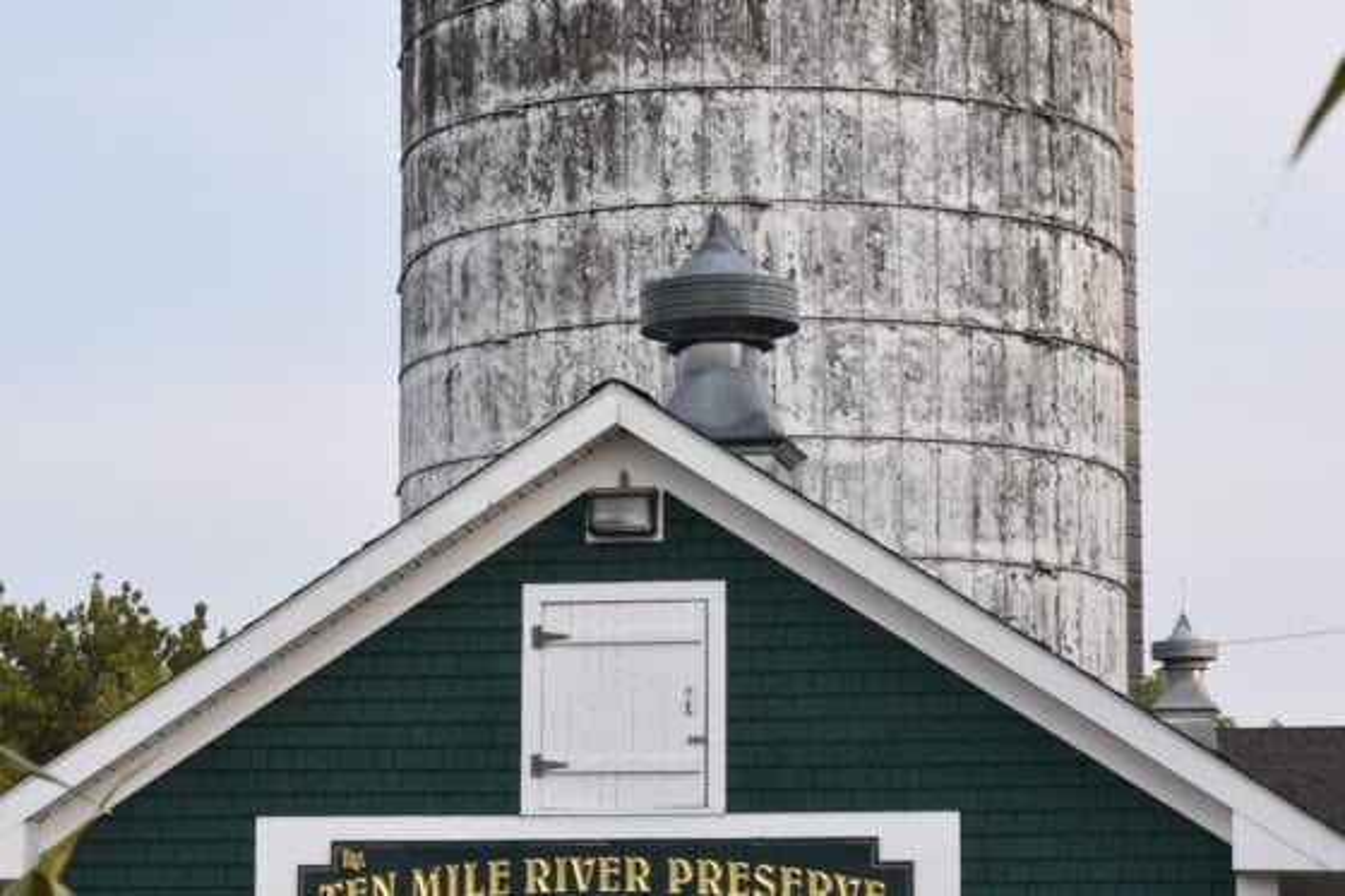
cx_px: 672
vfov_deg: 18.2
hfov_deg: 27.0
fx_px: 2801
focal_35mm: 75
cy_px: 448
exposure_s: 1/250
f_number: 8
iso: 360
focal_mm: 50
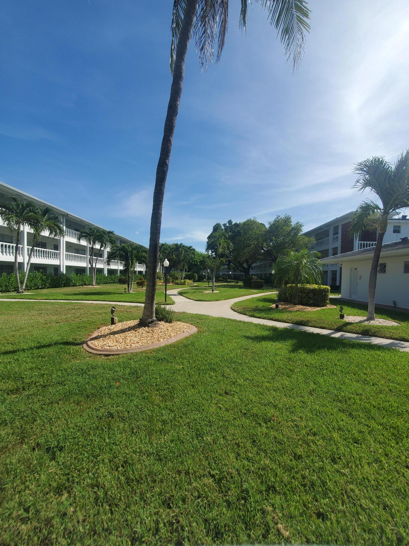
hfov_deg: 89.9
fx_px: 205
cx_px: 204
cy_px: 273
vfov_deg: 106.2
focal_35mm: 13
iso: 50
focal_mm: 1.8
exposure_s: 1/1283
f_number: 2.2
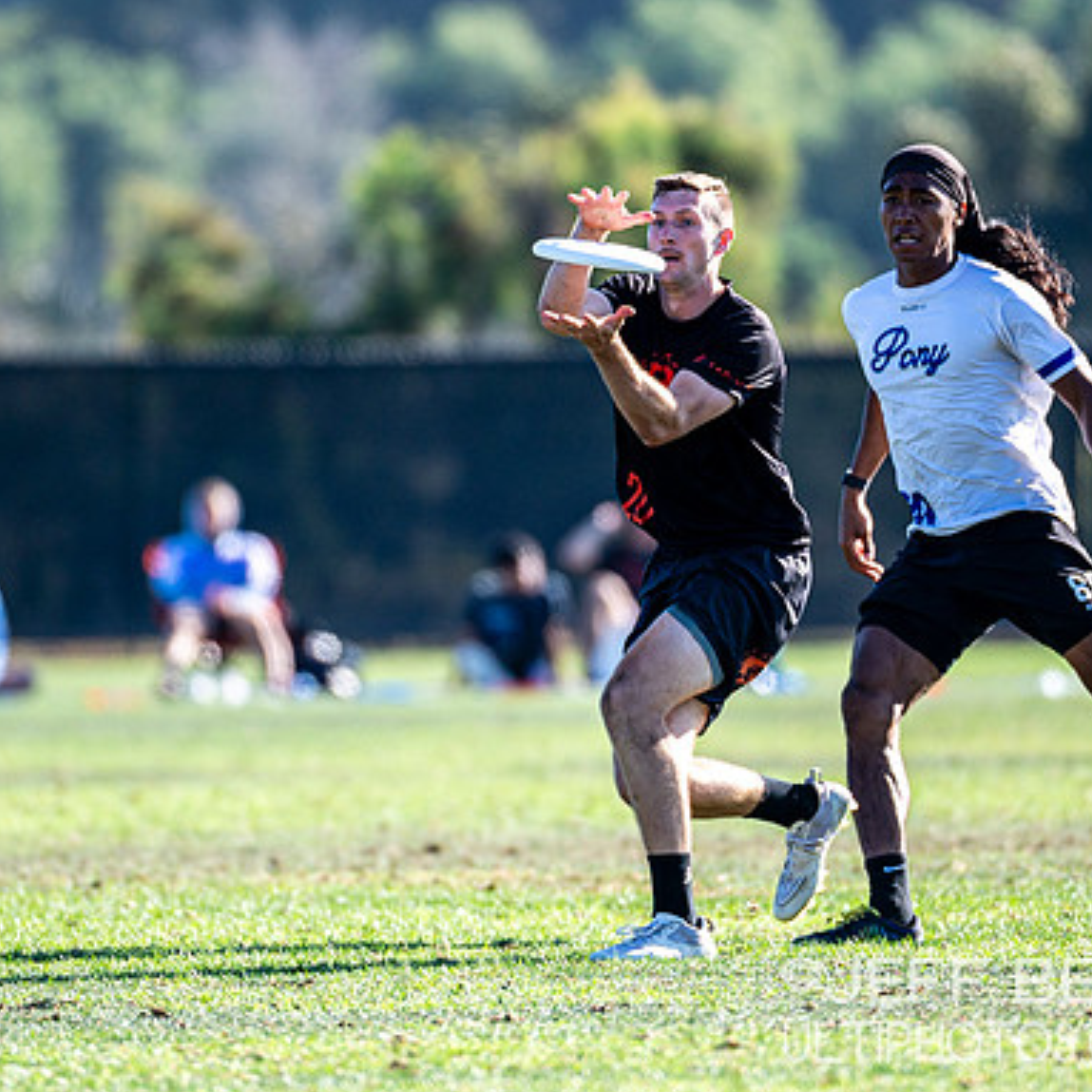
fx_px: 22985
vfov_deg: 2.7
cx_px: 568
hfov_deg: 2.7
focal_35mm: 644
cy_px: 518
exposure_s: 1/1250
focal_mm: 300
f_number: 3.2
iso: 125
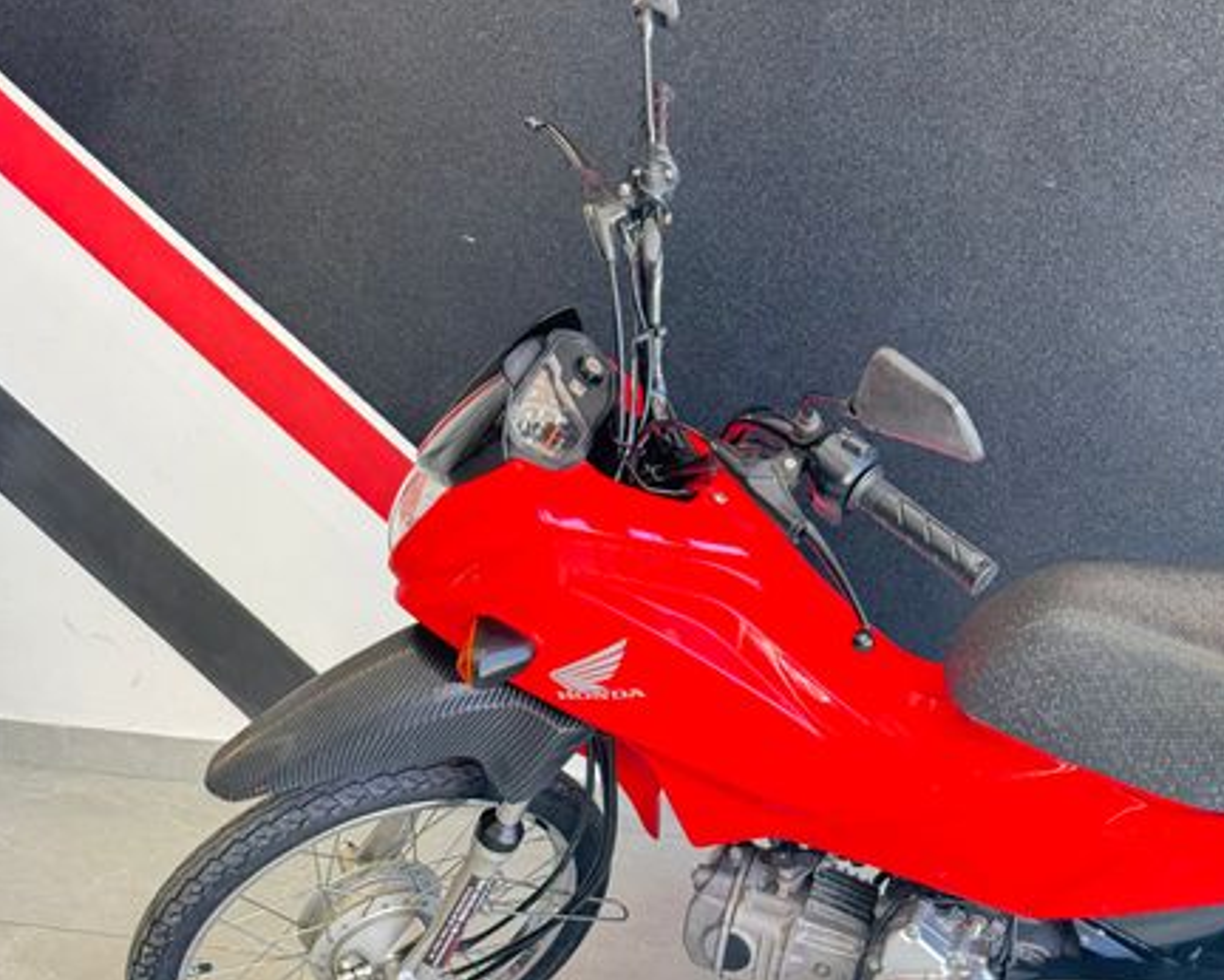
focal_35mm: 51
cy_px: 490
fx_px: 1848
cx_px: 612
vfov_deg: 29.7
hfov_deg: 36.6
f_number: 1.78
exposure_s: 1/120
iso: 160
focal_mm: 6.76
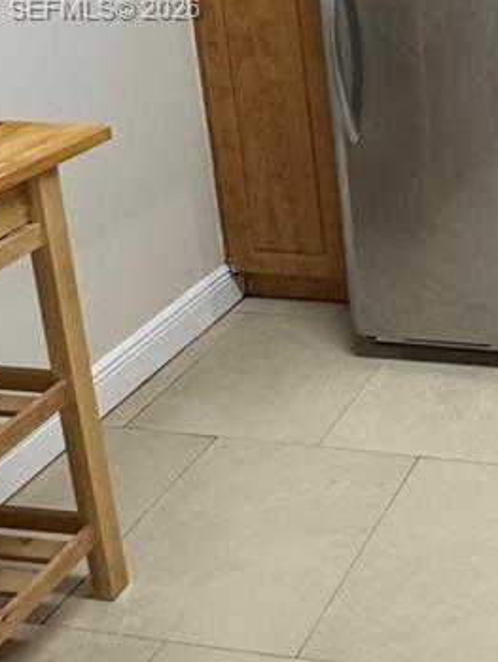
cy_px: 11
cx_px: 703
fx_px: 920
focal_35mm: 48
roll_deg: +0.1
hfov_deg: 24.8
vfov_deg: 36.0
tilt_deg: -13.1
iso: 200
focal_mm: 2.22
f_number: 2.2
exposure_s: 1/60
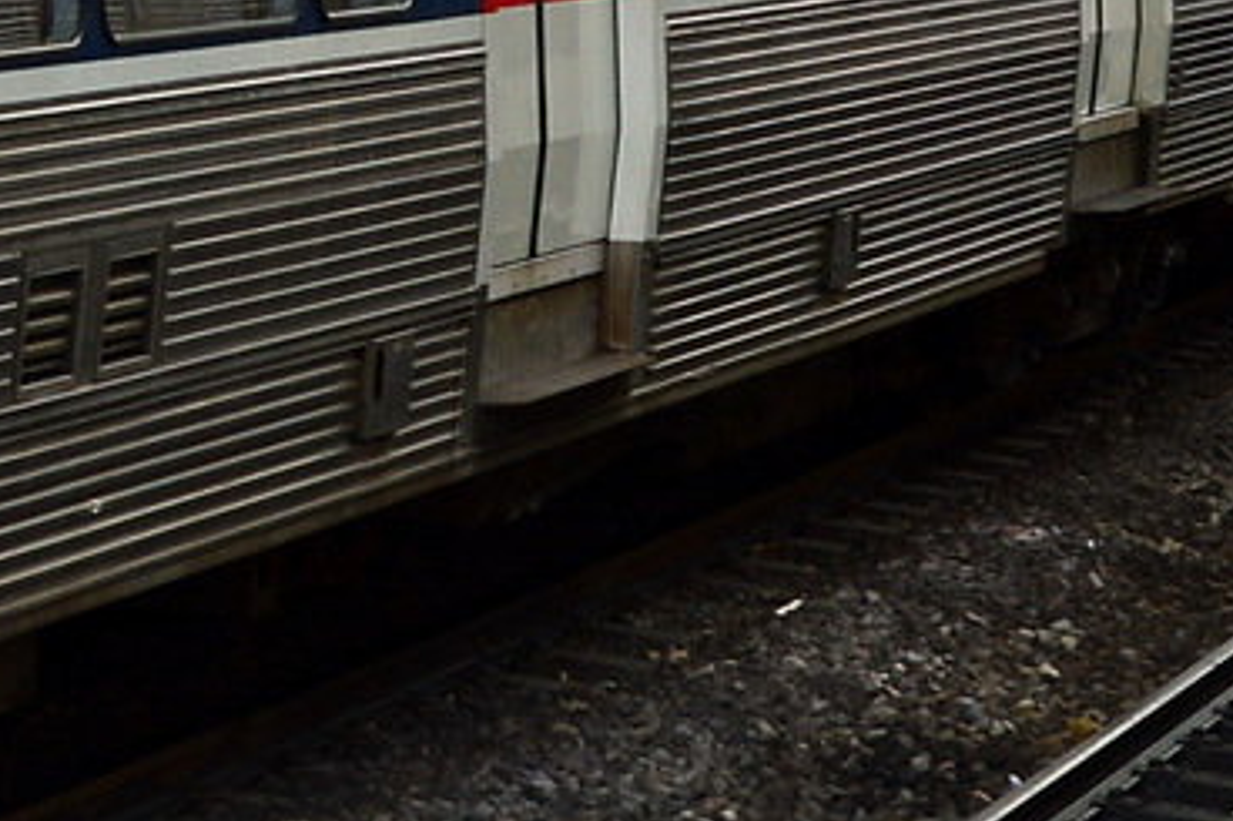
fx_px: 6436
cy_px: -119
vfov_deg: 7.2
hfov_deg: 10.4
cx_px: -814
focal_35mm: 188
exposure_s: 1/15
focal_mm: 24
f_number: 6.3
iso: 100
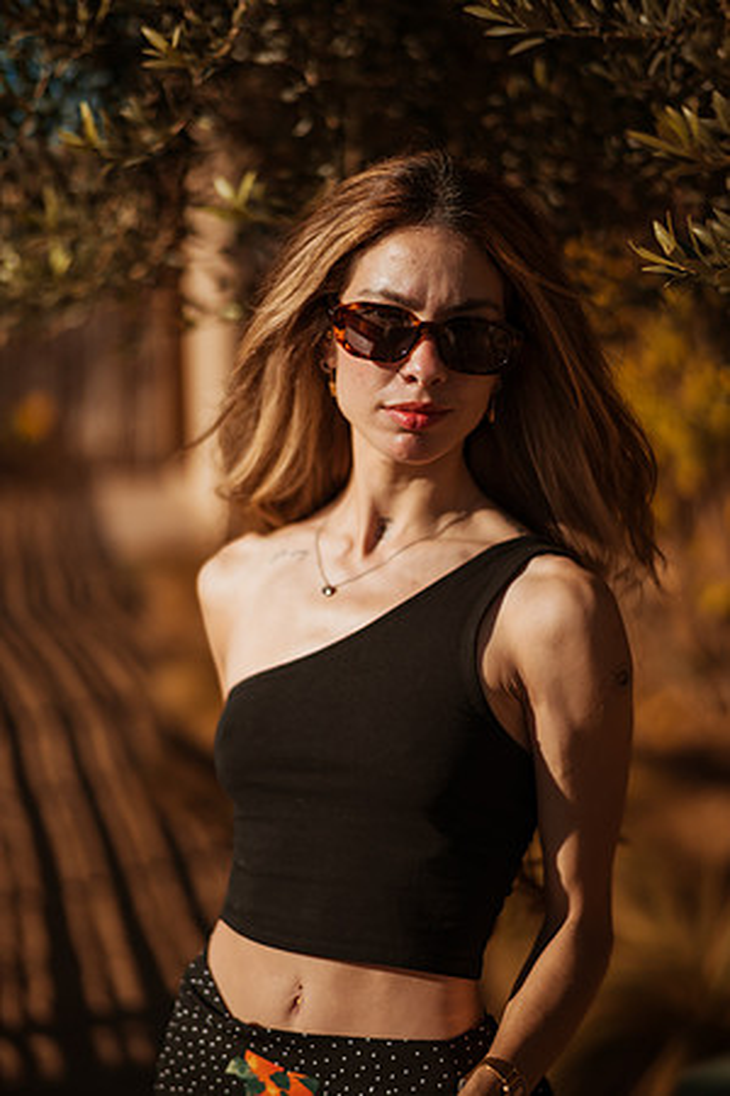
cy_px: 548
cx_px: 365
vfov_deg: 34.5
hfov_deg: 23.4
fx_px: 1764
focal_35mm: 58
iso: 50
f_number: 1.4
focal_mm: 58
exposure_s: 1/8000
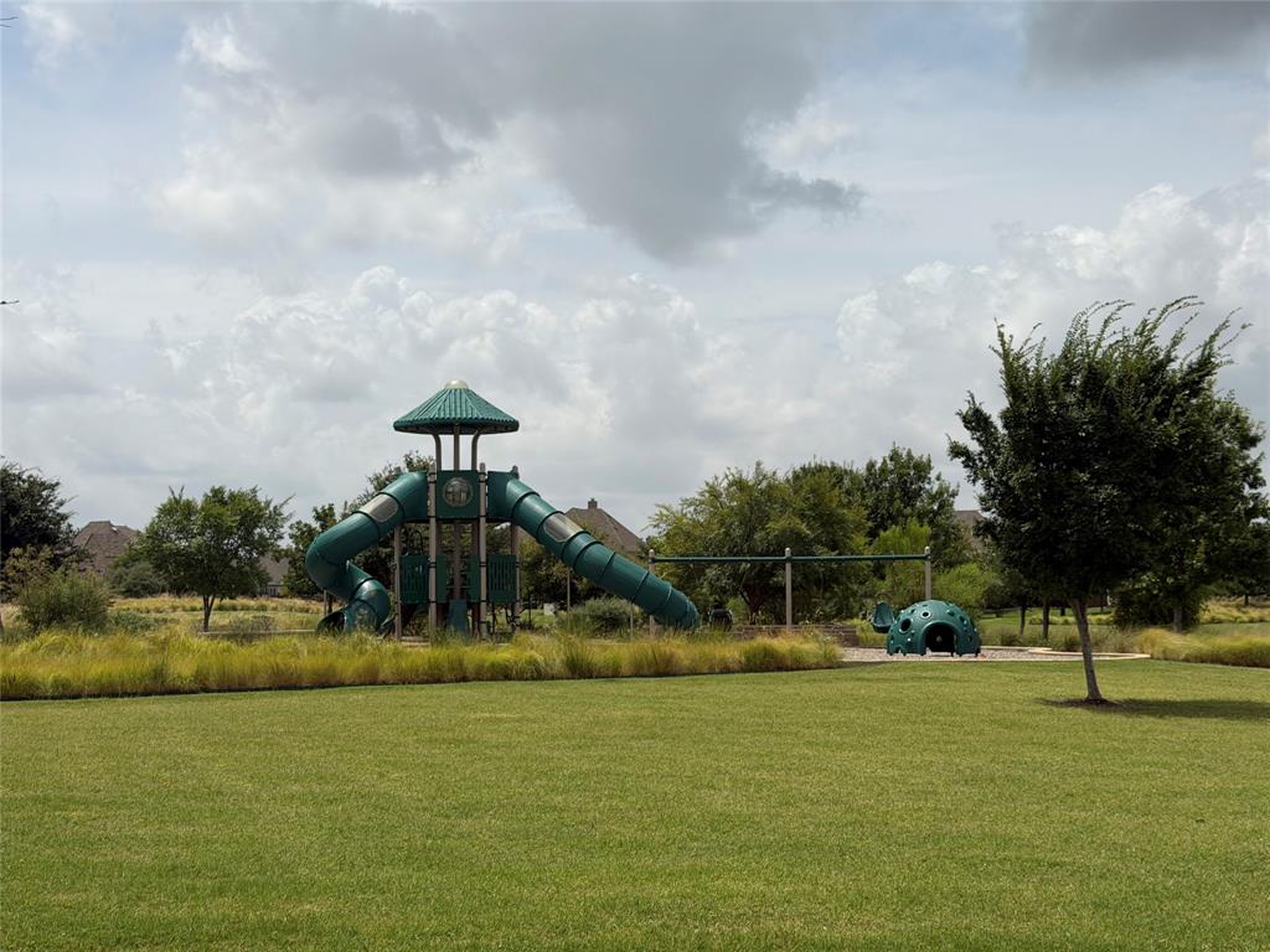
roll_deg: +0.1
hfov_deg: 39.7
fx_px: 1761
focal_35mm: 48
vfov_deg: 30.3
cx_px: 635
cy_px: 476
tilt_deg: +3.7
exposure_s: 1/11364
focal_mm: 6.76
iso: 64
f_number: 1.78
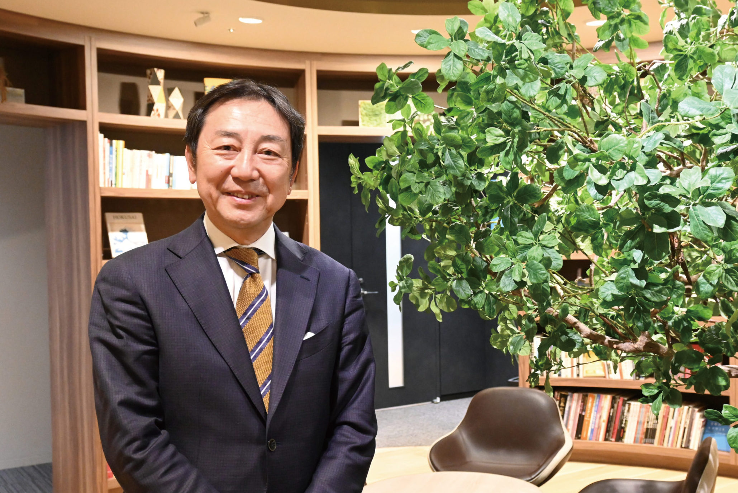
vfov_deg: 38.4
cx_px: 369
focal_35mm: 34
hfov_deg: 55.1
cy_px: 246
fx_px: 707
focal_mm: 23
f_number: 4.2
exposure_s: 1/60
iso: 3200
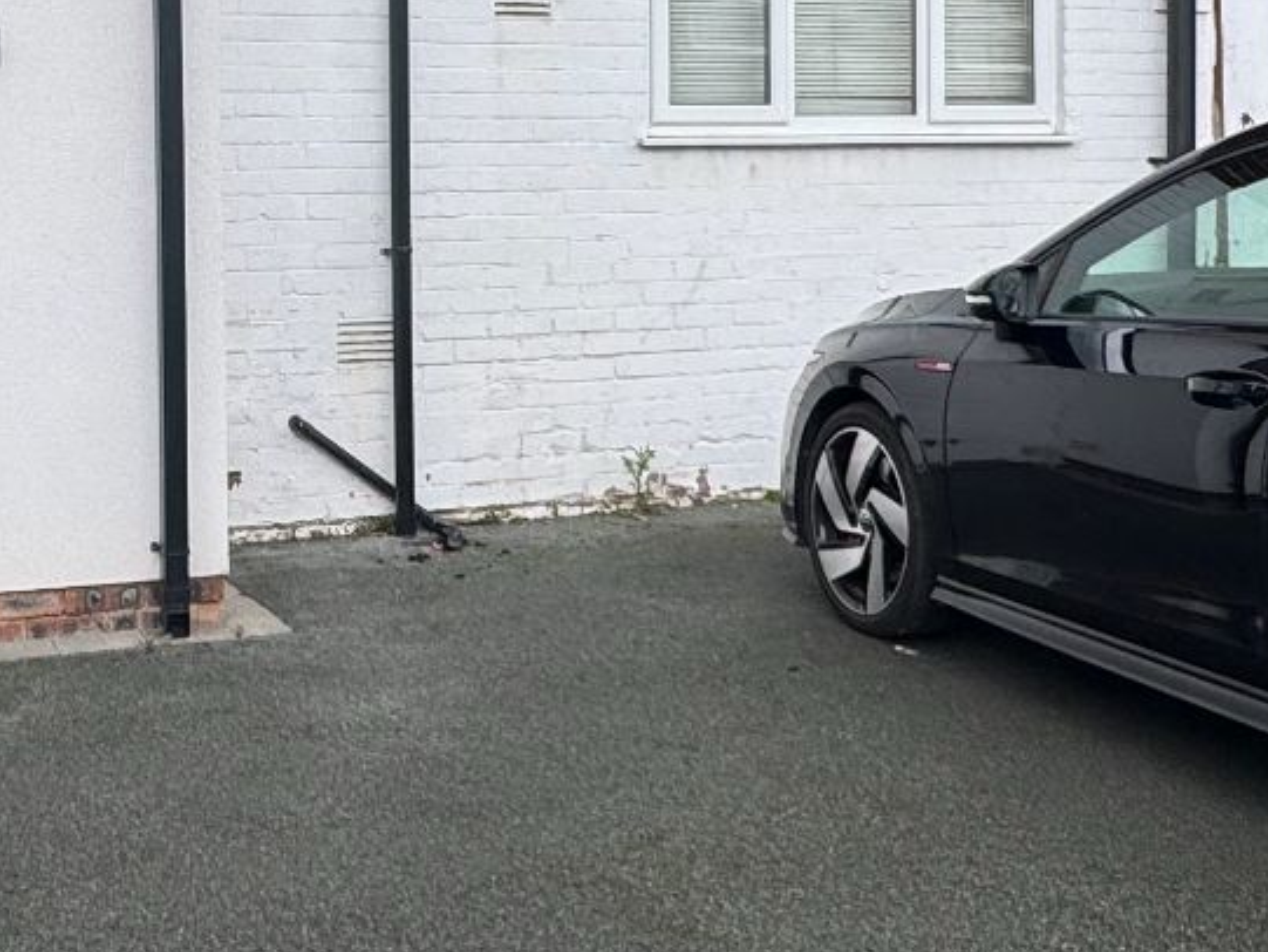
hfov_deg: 35.7
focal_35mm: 53
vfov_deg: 27.2
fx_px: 1942
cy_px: 253
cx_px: 389
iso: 40
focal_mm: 2.22
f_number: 2.2
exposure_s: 1/459
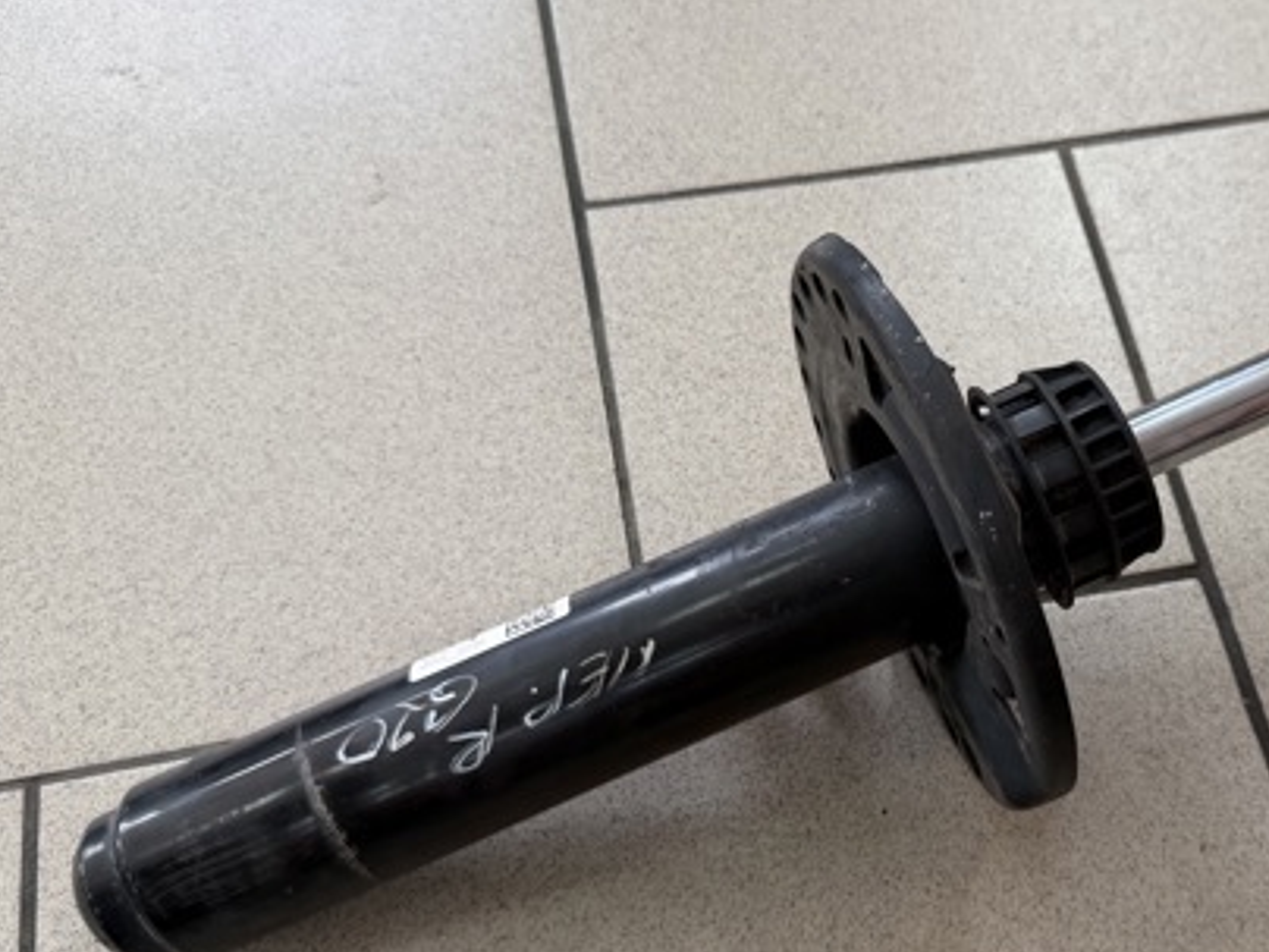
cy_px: 537
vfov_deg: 37.7
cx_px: 920
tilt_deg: -62.6
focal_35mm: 38
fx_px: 1393
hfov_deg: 47.5
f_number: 1.78
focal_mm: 6.76
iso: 80
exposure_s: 1/121
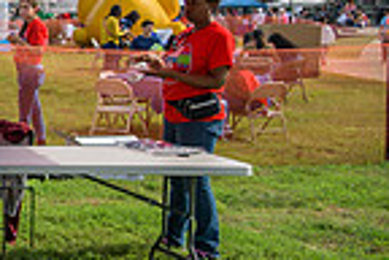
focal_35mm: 97
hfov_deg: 16.2
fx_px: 1048
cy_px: 85
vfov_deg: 14.1
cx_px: -389
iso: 90
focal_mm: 24
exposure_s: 1/320
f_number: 4
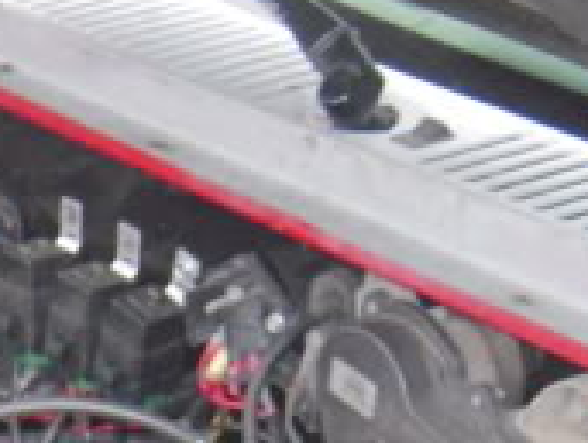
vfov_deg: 6.9
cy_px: 759
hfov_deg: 9.2
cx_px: -299
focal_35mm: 210
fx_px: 3575
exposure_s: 1/50
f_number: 3.3
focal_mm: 8.1
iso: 400
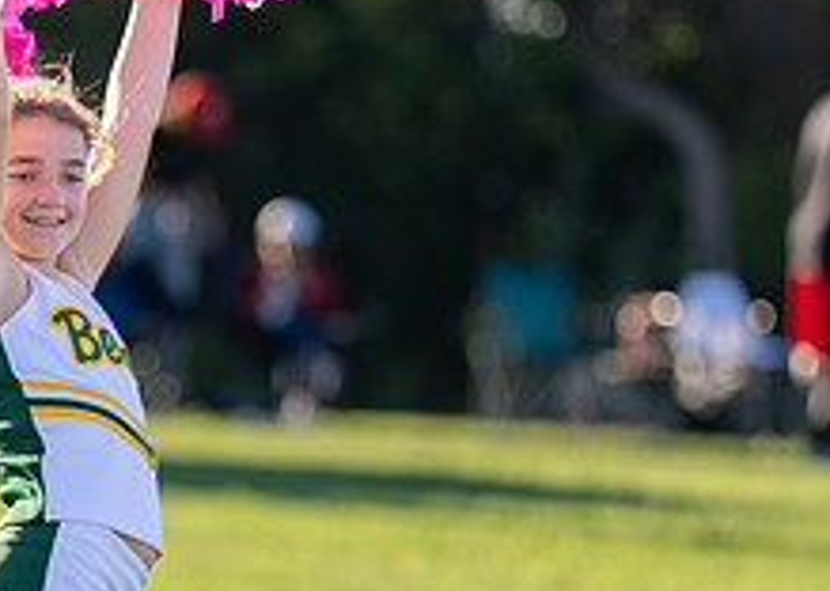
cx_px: 121
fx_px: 12388
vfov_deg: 2.7
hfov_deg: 3.8
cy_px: 427
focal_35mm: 526
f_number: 2.8
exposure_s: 1/2500
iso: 500
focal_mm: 176
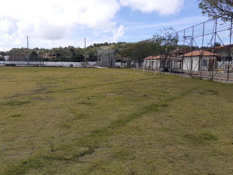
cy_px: 88
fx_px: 182
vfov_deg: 51.4
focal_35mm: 27
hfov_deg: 65.3
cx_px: 116
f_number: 1.9
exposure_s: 1/2004
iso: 40
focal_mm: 3.6
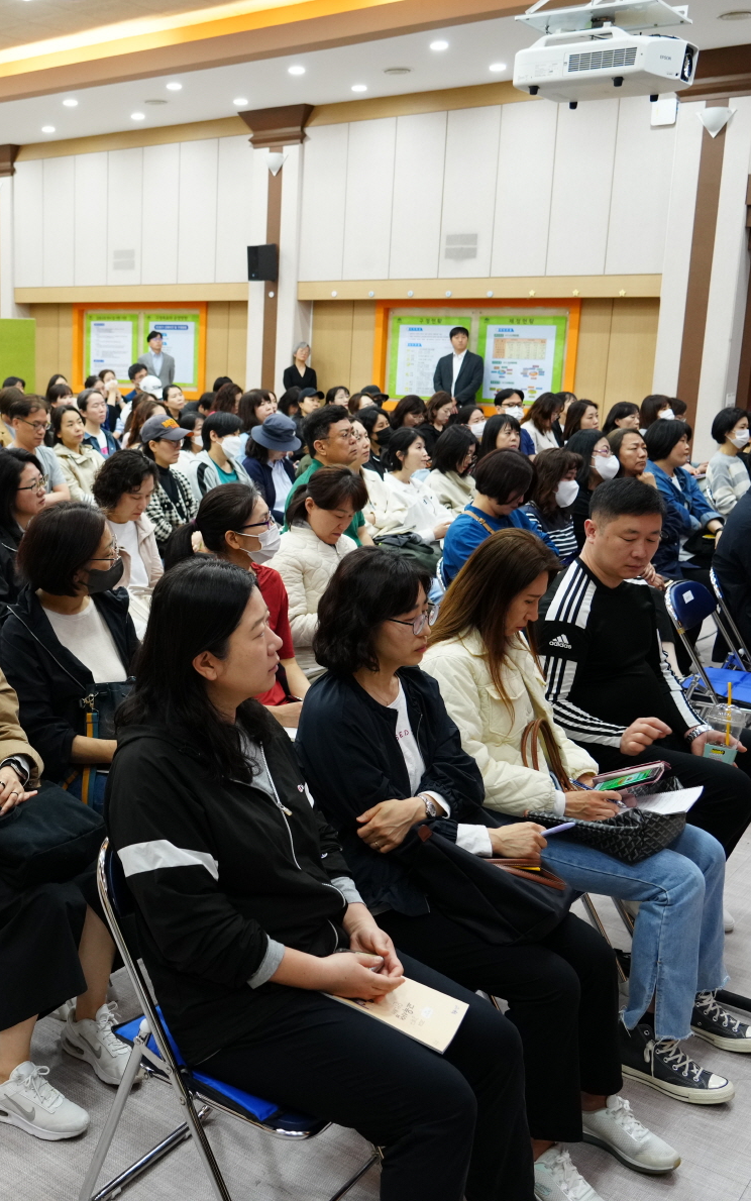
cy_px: 603
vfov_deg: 52.7
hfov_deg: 32.9
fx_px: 1211
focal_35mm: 37
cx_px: 95
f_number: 4
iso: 2000
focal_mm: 24
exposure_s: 1/125
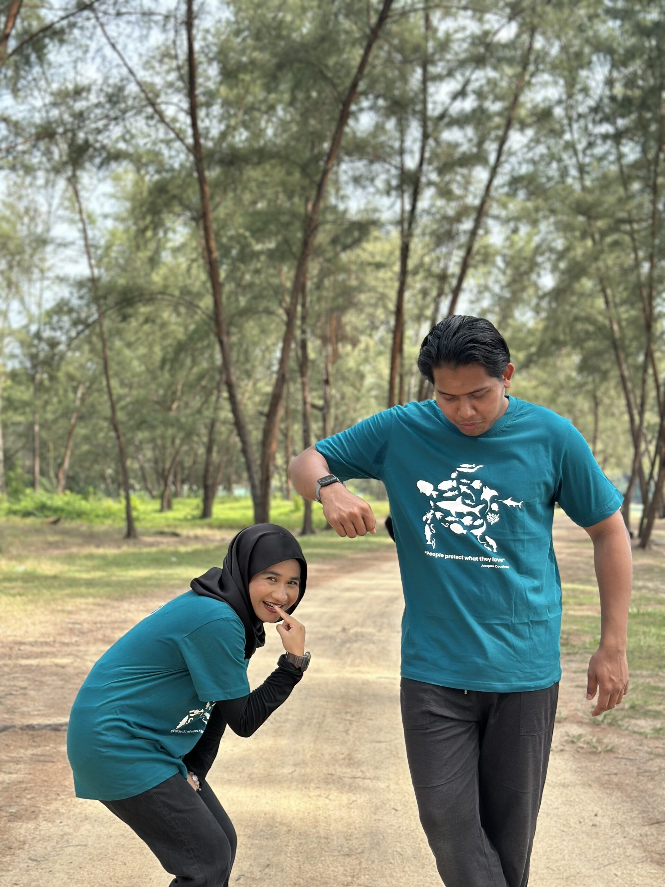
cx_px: 332
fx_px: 1229
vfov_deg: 39.7
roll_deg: -0.8
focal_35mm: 48
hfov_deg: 30.3
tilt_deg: +1.9
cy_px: 444
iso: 80
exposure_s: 1/1497
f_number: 1.78
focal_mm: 6.86
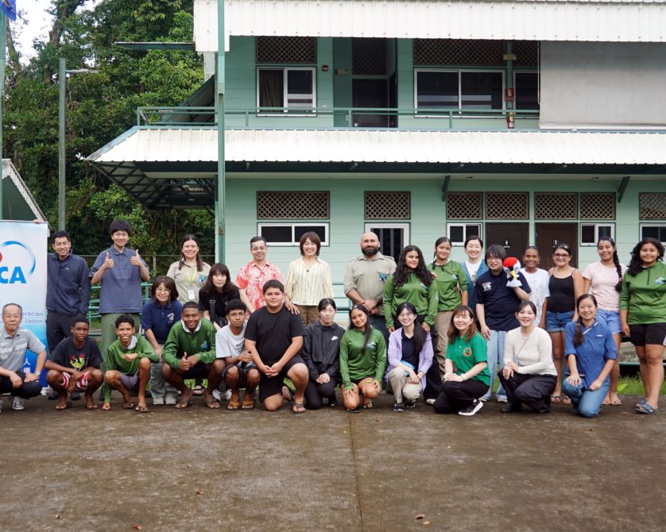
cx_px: 272
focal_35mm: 39
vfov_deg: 38.2
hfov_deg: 46.6
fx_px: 769
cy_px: 268
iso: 160
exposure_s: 1/160
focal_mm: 23
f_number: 4
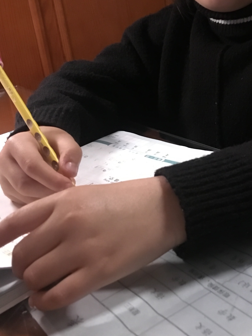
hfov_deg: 26.2
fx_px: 534
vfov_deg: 34.3
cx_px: 188
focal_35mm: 55
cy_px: 92
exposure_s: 1/17
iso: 1000
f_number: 2.2
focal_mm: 4.15
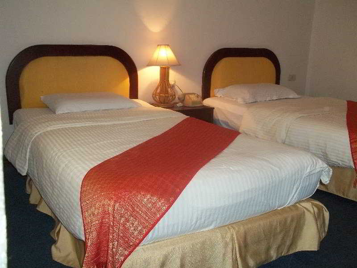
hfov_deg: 51.4
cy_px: 134
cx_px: 178
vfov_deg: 39.7
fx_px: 371
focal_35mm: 36
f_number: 3.1
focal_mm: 6.5
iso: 160
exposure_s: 1/30
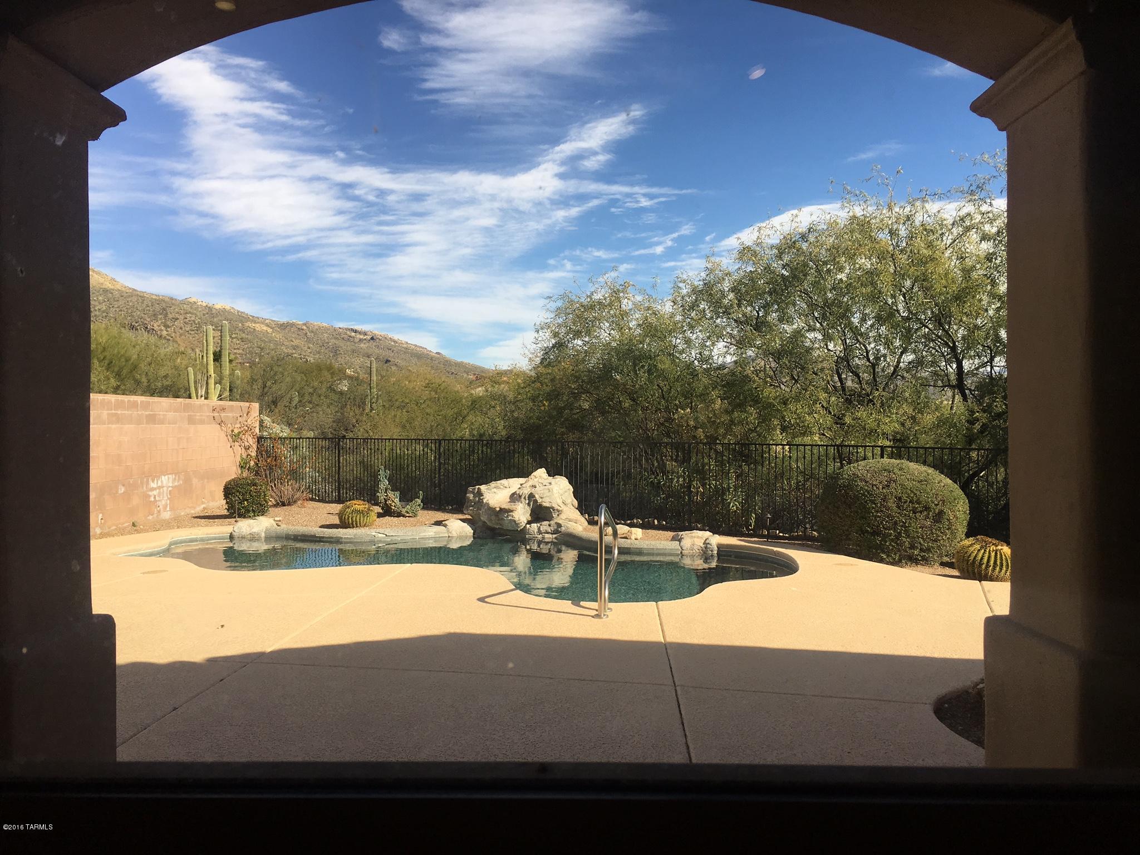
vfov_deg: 48.2
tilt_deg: -0.7
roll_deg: -0.3
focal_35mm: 29
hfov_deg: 61.7
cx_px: 570
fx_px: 955
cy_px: 428
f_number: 2.2
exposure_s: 1/705
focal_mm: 4.15
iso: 25
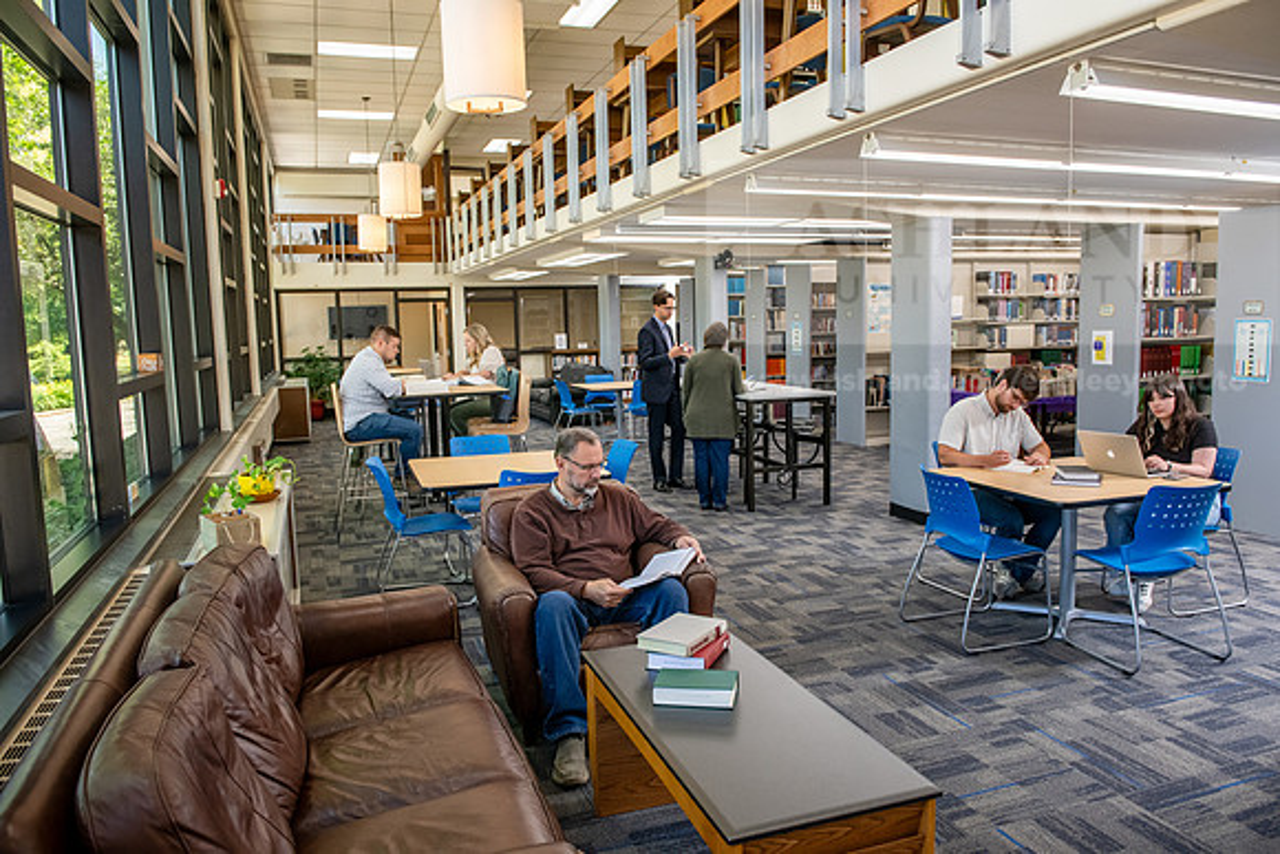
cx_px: 640
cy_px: 427
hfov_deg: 67.4
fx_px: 960
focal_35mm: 27
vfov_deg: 48.0
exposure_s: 1/160
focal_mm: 27
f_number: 5
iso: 1250
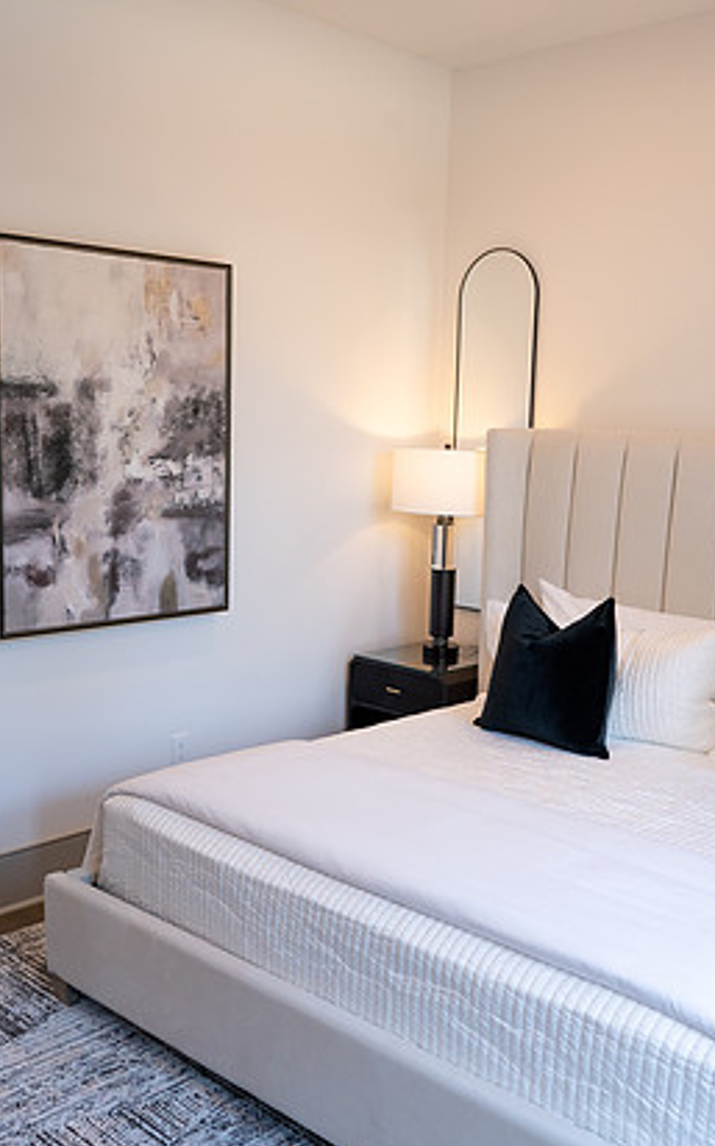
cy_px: 587
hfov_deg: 32.7
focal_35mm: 39
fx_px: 1218
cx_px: 364
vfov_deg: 50.4
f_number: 4
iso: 800
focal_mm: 35
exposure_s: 1/200
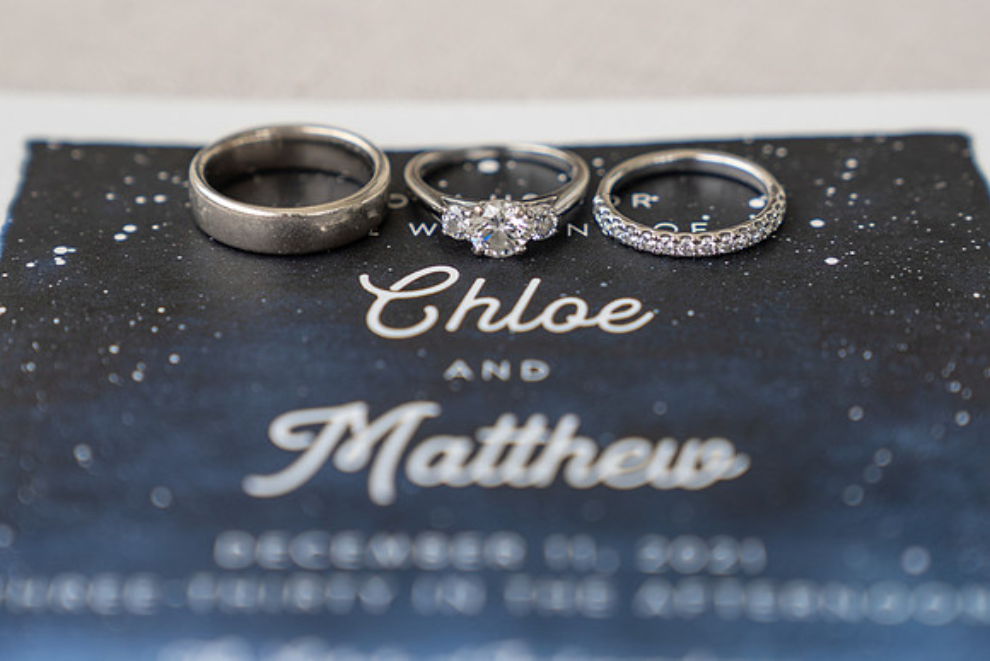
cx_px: 496
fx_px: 2932
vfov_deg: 12.8
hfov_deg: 19.2
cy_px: 160
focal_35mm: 107
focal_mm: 70
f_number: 4
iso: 125
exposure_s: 1/250
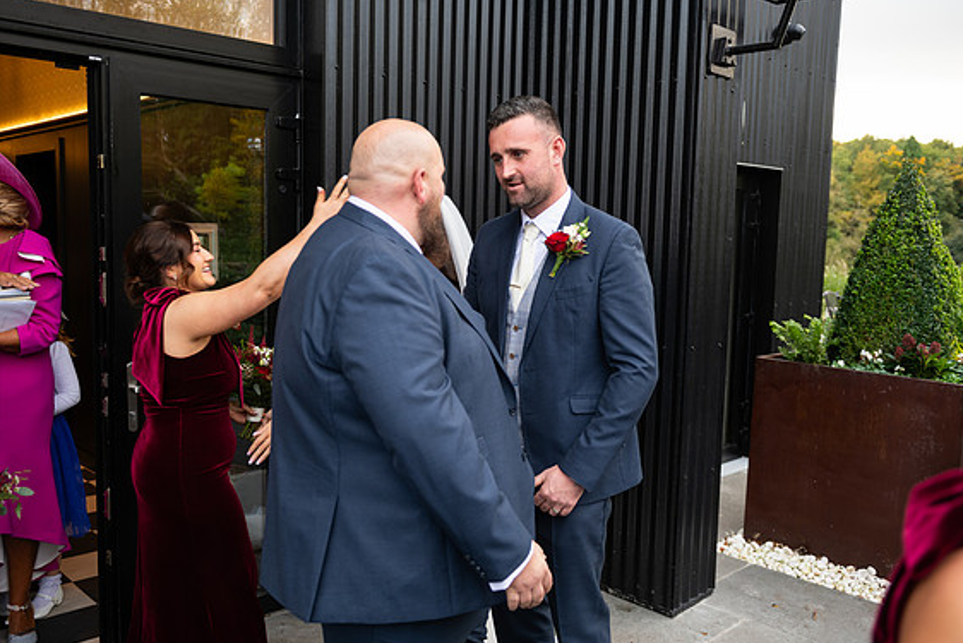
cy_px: 328
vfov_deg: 40.0
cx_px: 480
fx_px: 883
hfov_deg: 57.2
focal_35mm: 33
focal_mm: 32
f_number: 3.5
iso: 320
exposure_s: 1/160
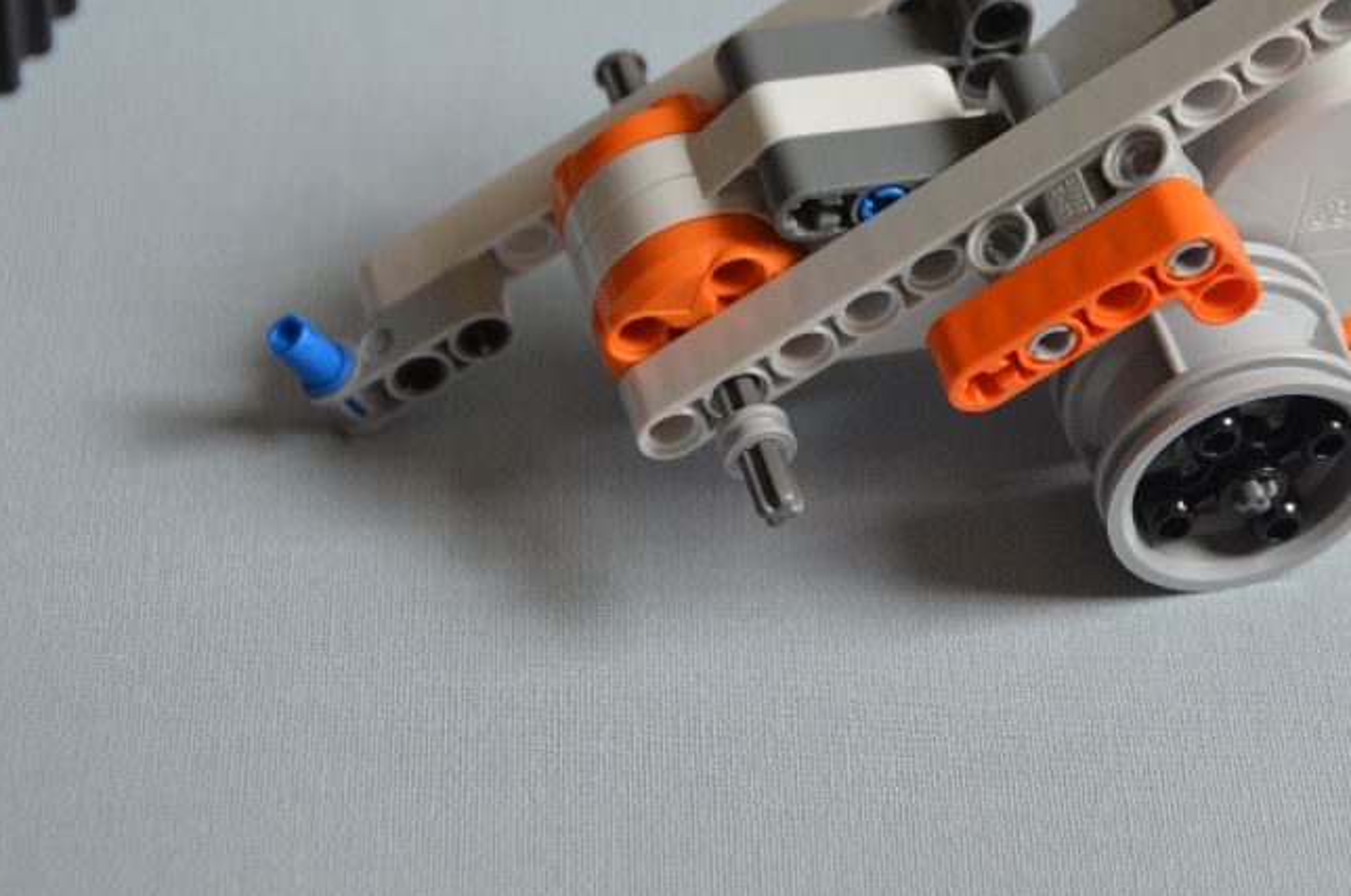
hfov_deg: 14.4
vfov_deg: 9.5
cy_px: 206
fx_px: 5357
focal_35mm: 143
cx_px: 881
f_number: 5.6
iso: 500
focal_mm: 60
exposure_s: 1/125
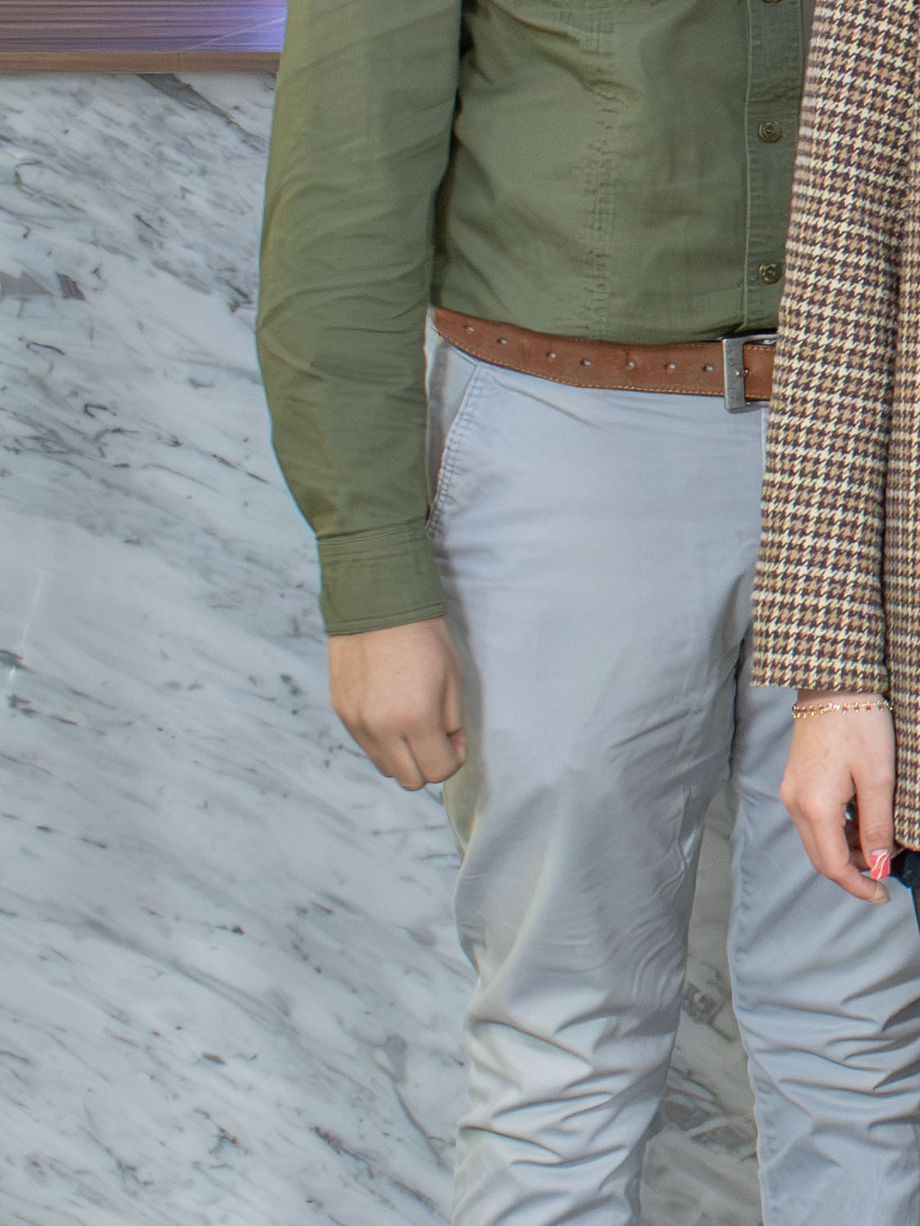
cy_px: 328
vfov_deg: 17.0
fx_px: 4075
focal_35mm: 115
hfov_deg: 12.1
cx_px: 1494
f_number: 4
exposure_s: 1/30
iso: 3200
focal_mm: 20
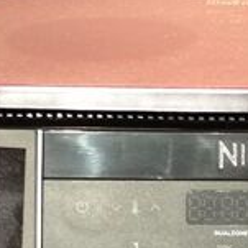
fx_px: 2829
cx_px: 269
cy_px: 309
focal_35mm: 349
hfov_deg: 5.0
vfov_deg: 5.0
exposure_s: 1/25
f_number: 1.65
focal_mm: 6.19
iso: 320
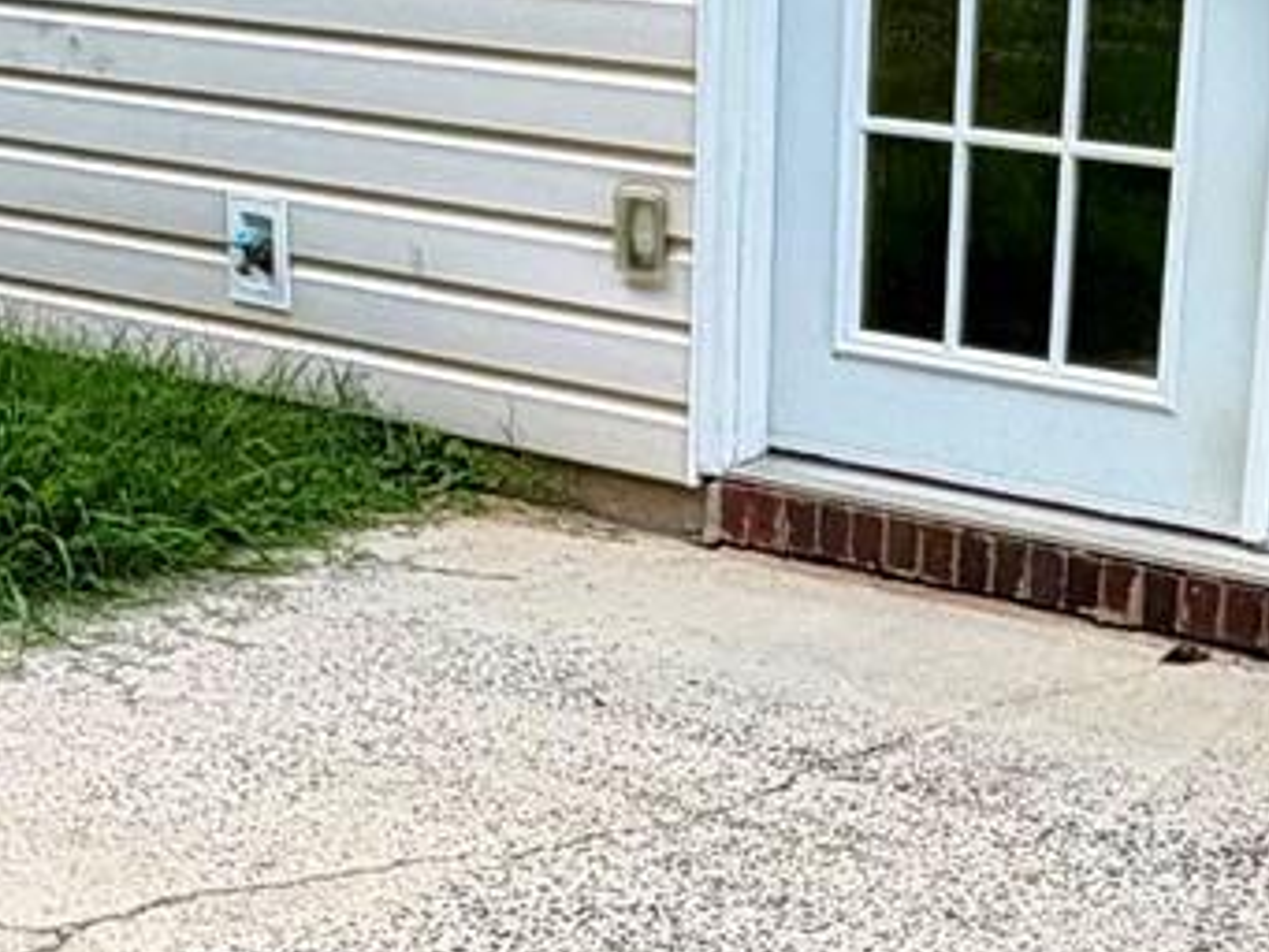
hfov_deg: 23.2
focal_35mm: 84
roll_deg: -1.9
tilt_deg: -19.4
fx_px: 3080
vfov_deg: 17.4
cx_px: 770
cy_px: 826
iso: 40
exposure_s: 1/502
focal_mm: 2.22
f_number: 2.2
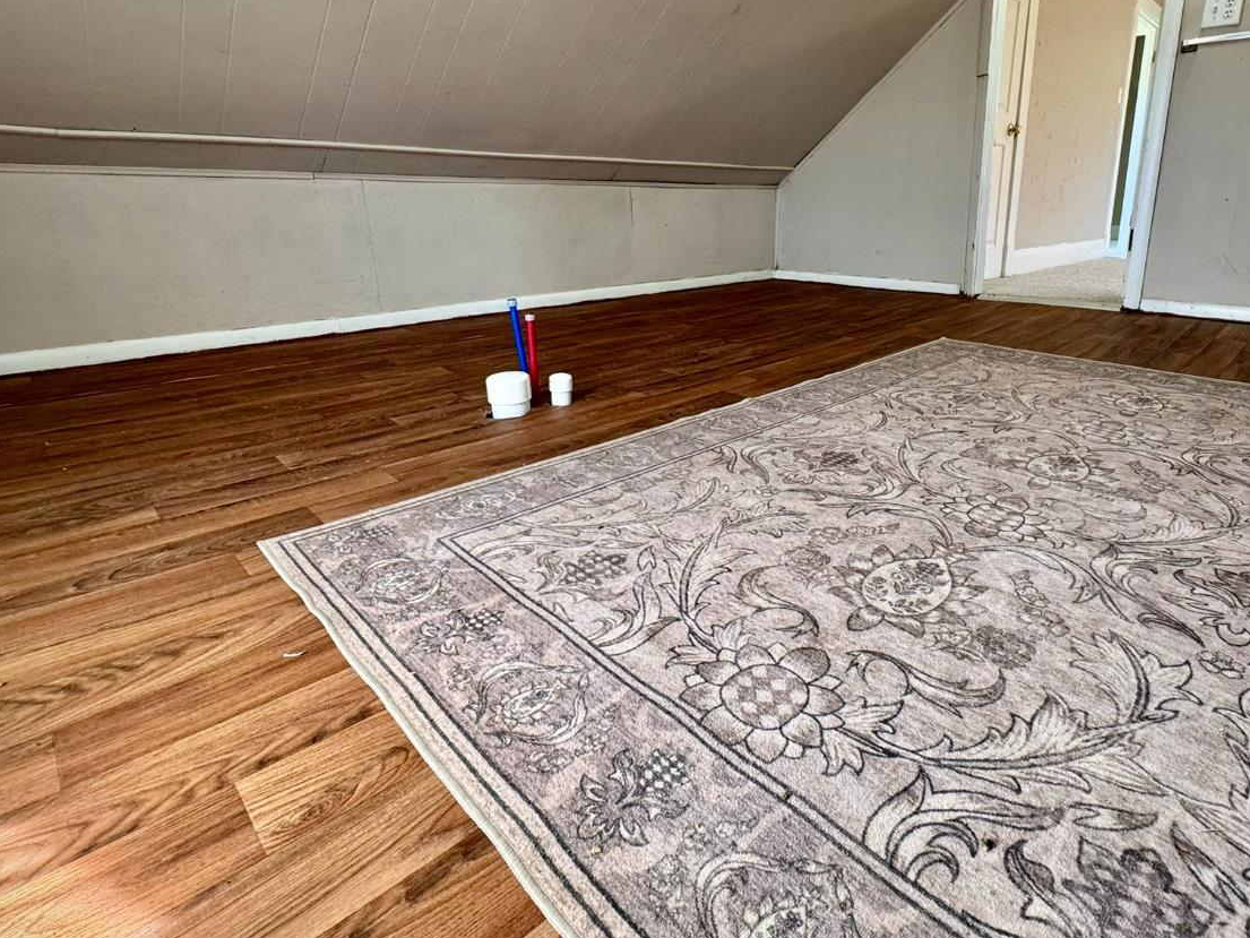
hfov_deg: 83.5
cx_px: 756
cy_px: 377
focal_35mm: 19
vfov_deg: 68.0
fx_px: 686
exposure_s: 1/120
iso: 250
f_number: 2.2
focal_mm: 2.22
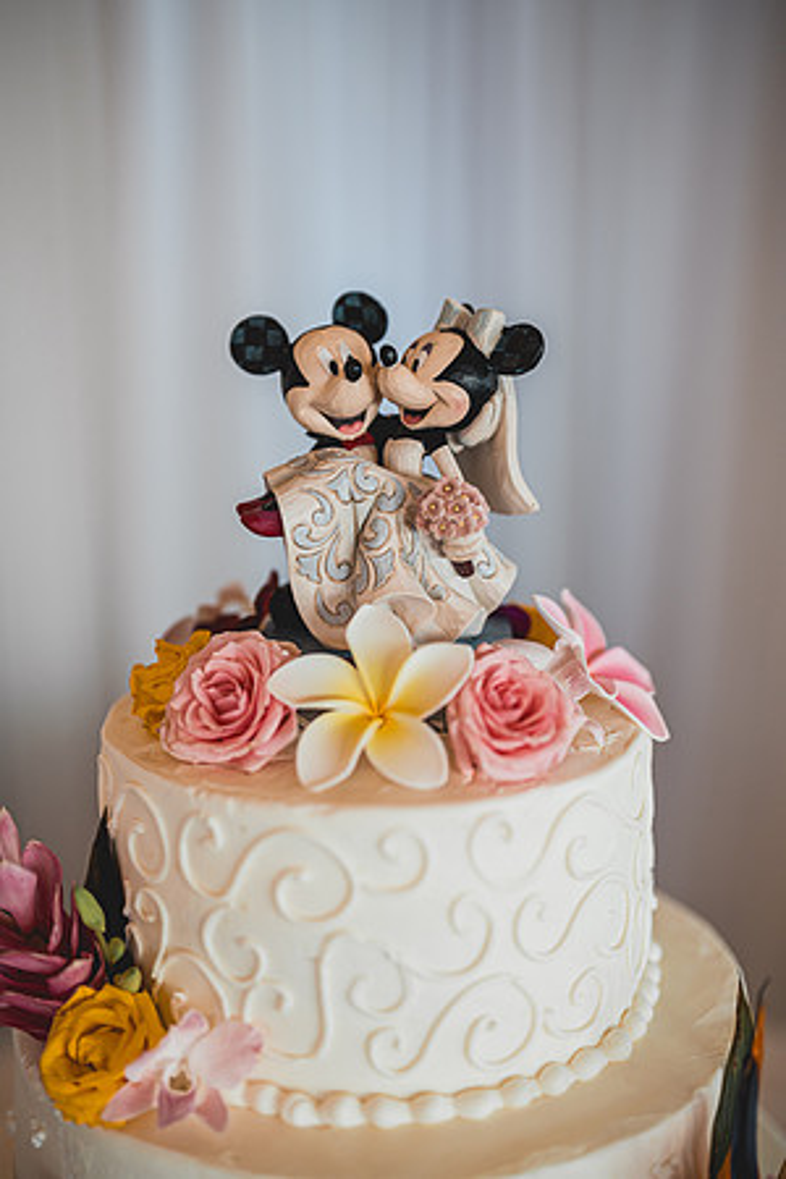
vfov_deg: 39.6
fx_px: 1637
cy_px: 590
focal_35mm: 50
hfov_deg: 27.0
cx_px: 393
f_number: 1.6
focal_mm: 50
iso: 320
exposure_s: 1/1000
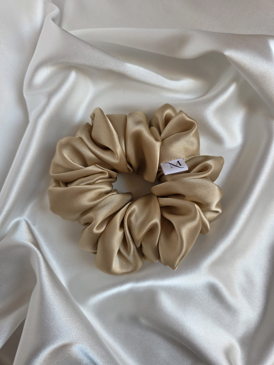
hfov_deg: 58.9
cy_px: 182
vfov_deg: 73.9
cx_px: 137
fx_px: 243
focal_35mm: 23
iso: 100
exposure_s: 1/180
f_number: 1.7
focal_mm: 6.3
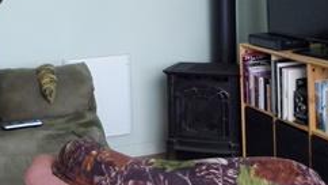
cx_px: 184
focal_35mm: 72
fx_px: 626
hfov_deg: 29.3
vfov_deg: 16.2
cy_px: -22
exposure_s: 1/60
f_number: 2.8
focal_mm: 4.5
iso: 125
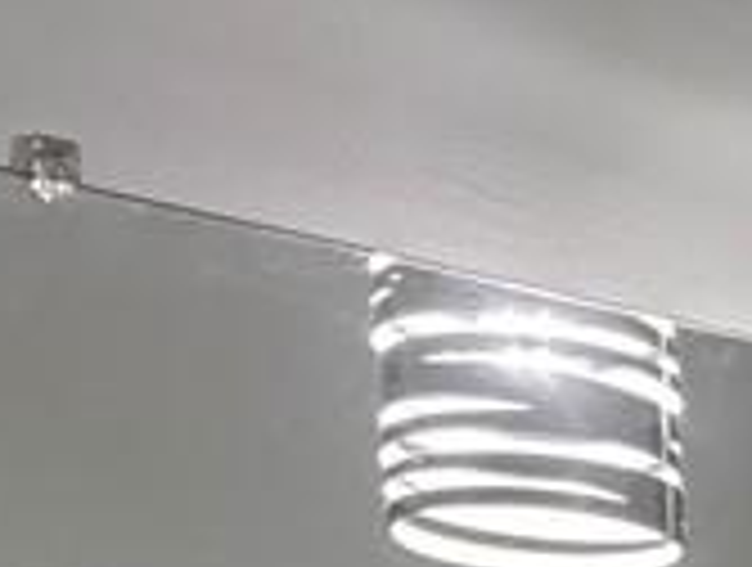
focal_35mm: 159
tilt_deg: -0.5
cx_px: 2098
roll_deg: +1.9
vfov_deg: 8.7
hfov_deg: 10.0
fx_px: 3462
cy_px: 1282
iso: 125
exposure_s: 1/120
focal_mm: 5.96
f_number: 1.6
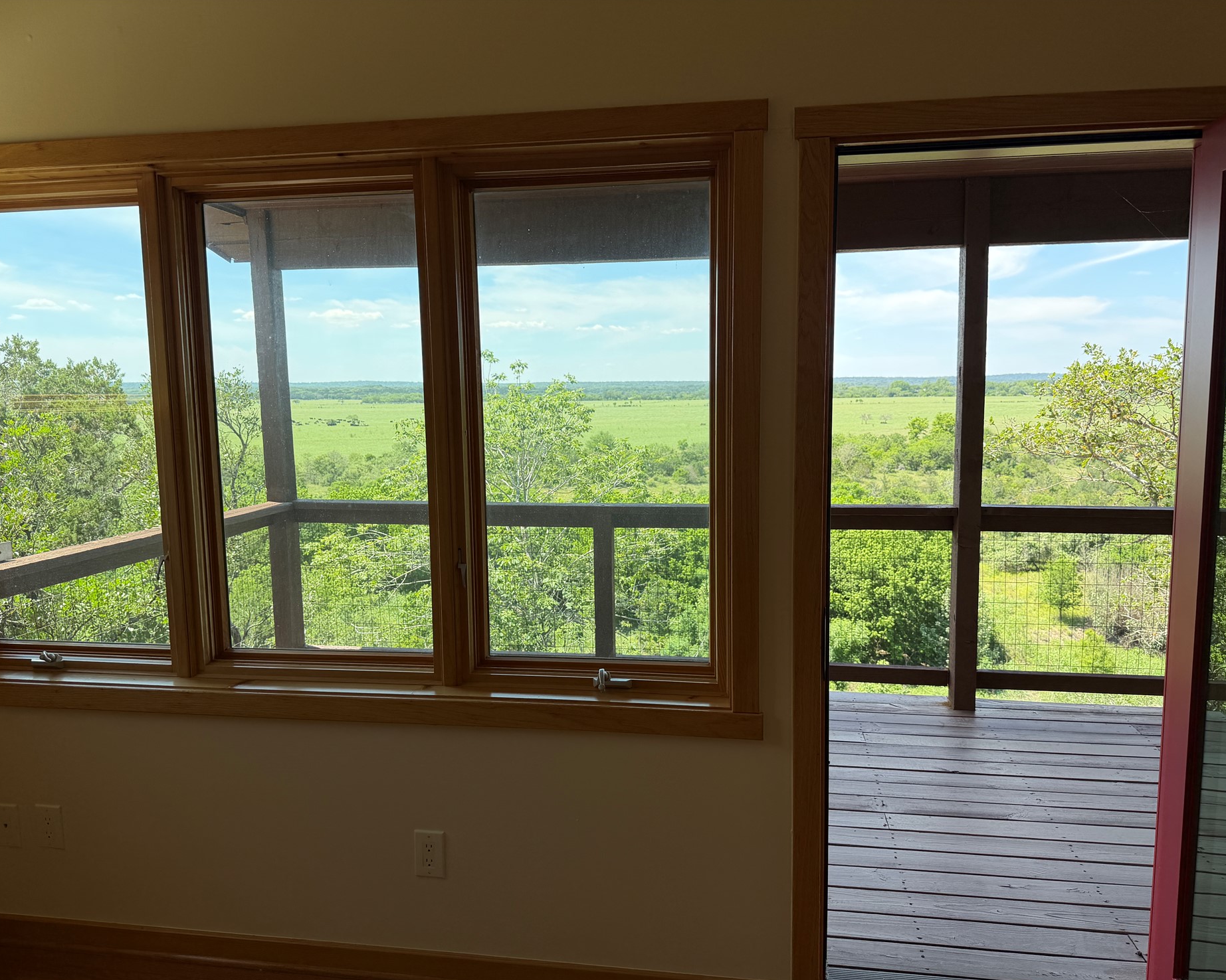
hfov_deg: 66.0
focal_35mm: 26
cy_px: 508
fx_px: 943
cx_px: 596
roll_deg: +1.2
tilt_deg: -6.8
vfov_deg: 54.9
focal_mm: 6.76
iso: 80
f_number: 1.78
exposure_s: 1/1337
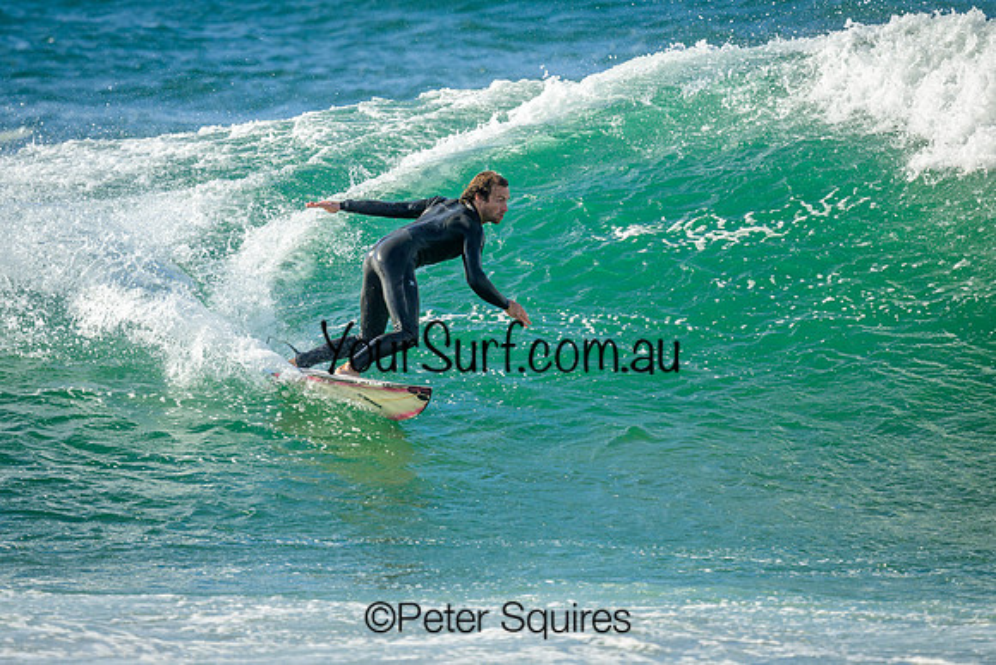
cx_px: 419
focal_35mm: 926
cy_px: 295
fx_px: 25632
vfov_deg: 1.5
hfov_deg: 2.2
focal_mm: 800
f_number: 6.3
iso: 360
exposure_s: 1/2000
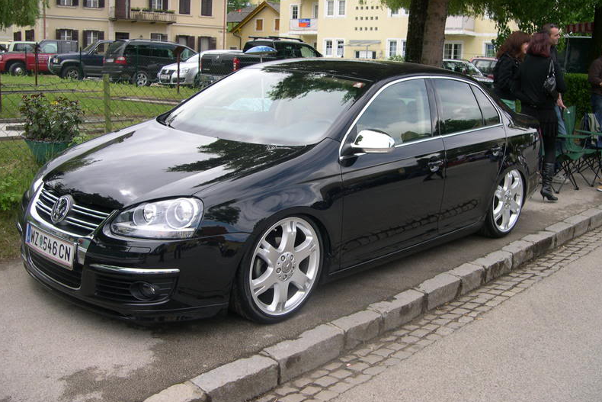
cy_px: 195
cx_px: 302
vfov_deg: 33.4
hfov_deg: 48.5
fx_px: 669
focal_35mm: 40
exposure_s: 1/520
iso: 100
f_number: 2.8
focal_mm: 8
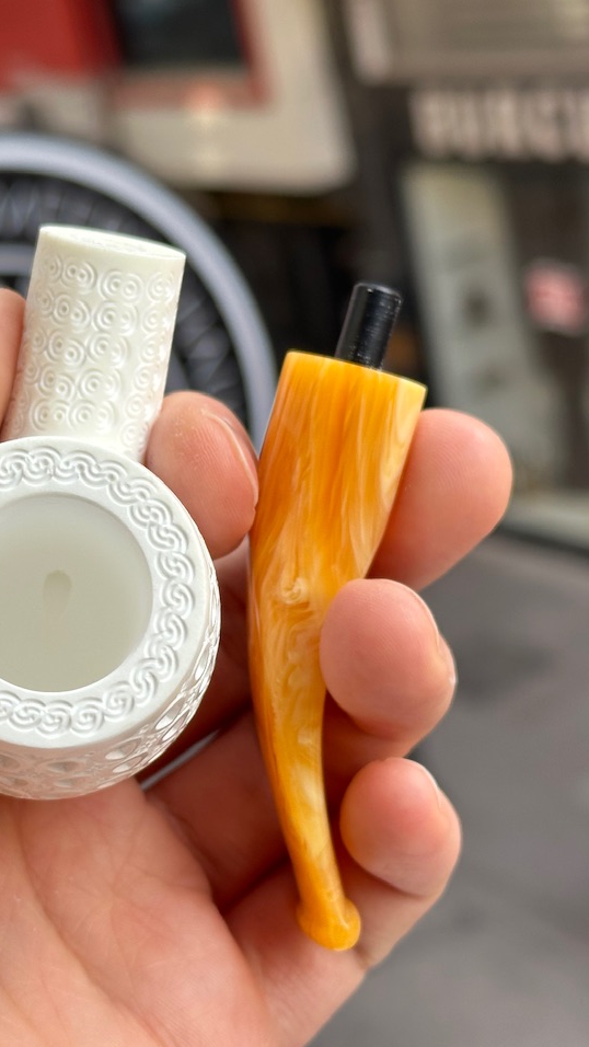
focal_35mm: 70
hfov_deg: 17.2
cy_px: 524
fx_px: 1943
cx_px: 208
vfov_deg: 30.1
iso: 64
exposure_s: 1/704
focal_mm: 6.86
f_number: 1.78
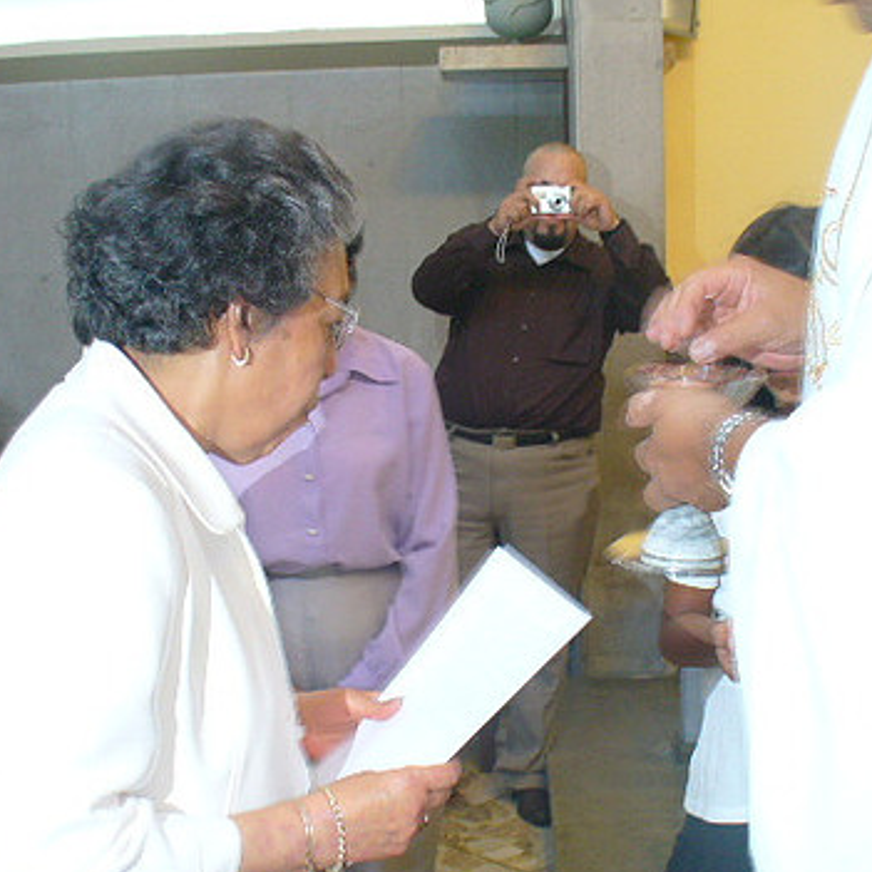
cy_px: 456
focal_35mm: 54
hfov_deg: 31.6
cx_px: 430
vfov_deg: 31.6
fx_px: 1539
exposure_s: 1/8
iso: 100
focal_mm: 6.1
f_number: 2.8
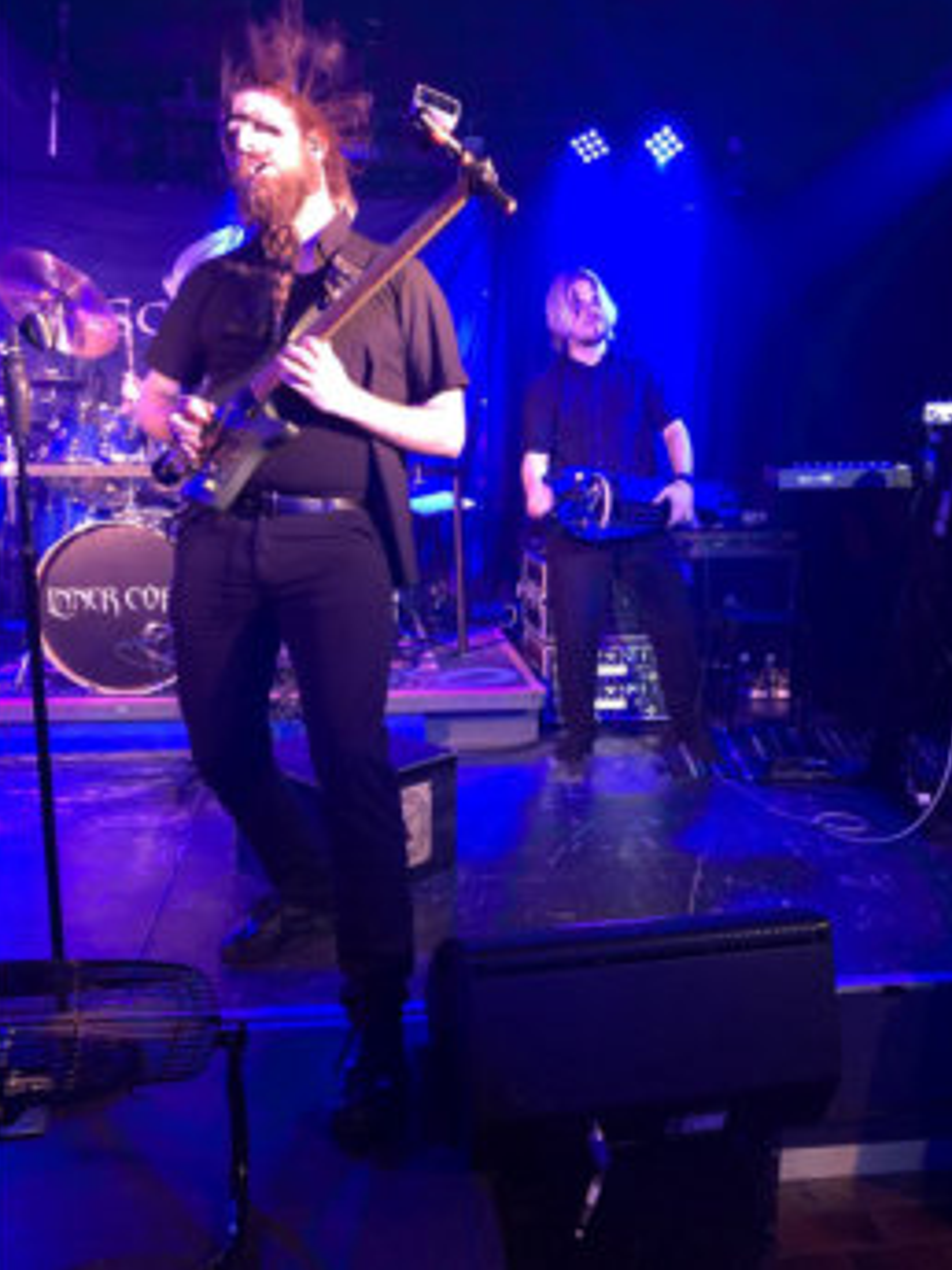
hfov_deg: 48.2
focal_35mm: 29
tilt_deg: -10.3
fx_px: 1063
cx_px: 480
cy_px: 617
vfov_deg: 61.6
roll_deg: -0.7
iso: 100
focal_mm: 4
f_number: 1.8
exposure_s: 1/9
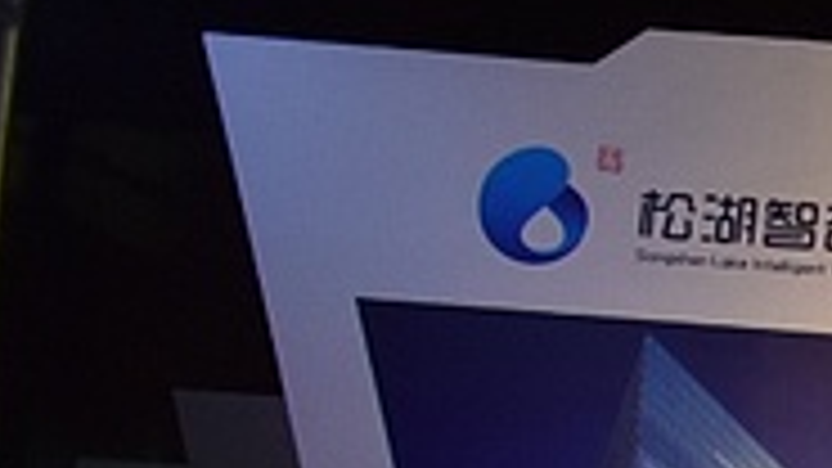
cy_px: 1328
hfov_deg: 9.0
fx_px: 3838
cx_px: 2784
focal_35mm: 174
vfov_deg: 6.5
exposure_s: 1/500
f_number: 2.8
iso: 1250
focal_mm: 24
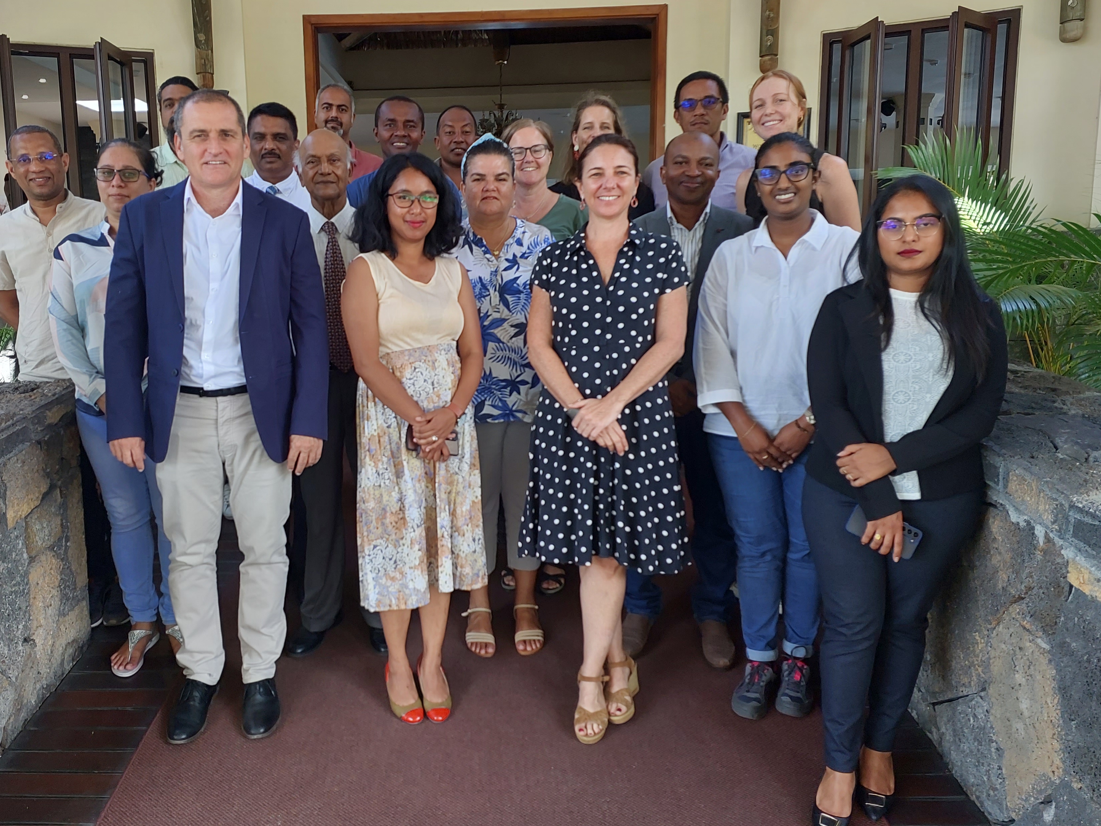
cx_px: 449
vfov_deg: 49.7
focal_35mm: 28
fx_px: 891
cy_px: 397
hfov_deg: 63.0
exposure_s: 1/50
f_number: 1.8
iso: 32
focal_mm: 5.06
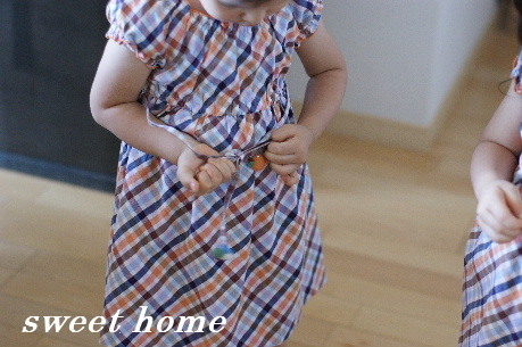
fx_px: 1086
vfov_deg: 18.1
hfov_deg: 27.0
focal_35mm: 75
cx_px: 261
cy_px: 174
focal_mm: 50
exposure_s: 1/60
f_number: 2
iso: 400
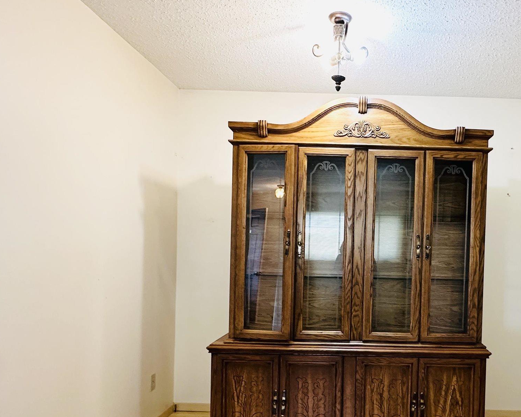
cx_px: 363
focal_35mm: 28
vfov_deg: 50.9
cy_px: 264
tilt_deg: -1.4
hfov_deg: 60.2
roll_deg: -1.3
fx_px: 432
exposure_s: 1/60
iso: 250
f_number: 2.2
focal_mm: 2.22
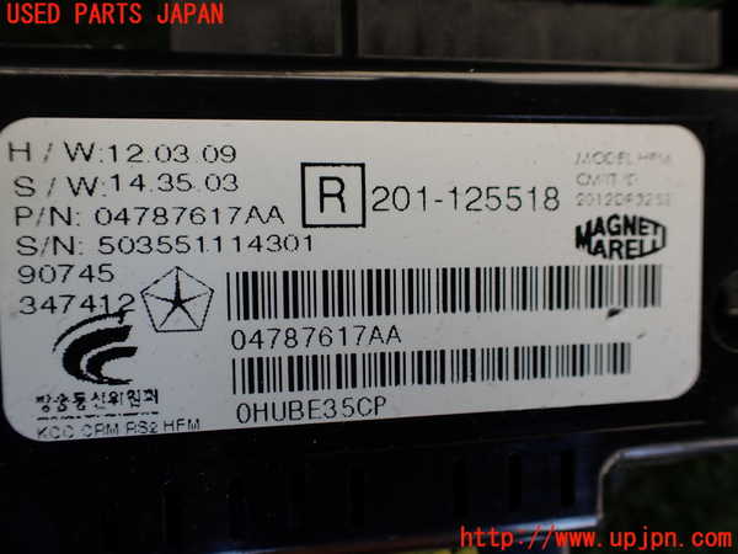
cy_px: 277
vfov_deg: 46.8
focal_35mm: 30
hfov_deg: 60.0
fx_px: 640
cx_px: 369
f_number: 3.2
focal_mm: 5.4
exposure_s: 1/160
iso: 100
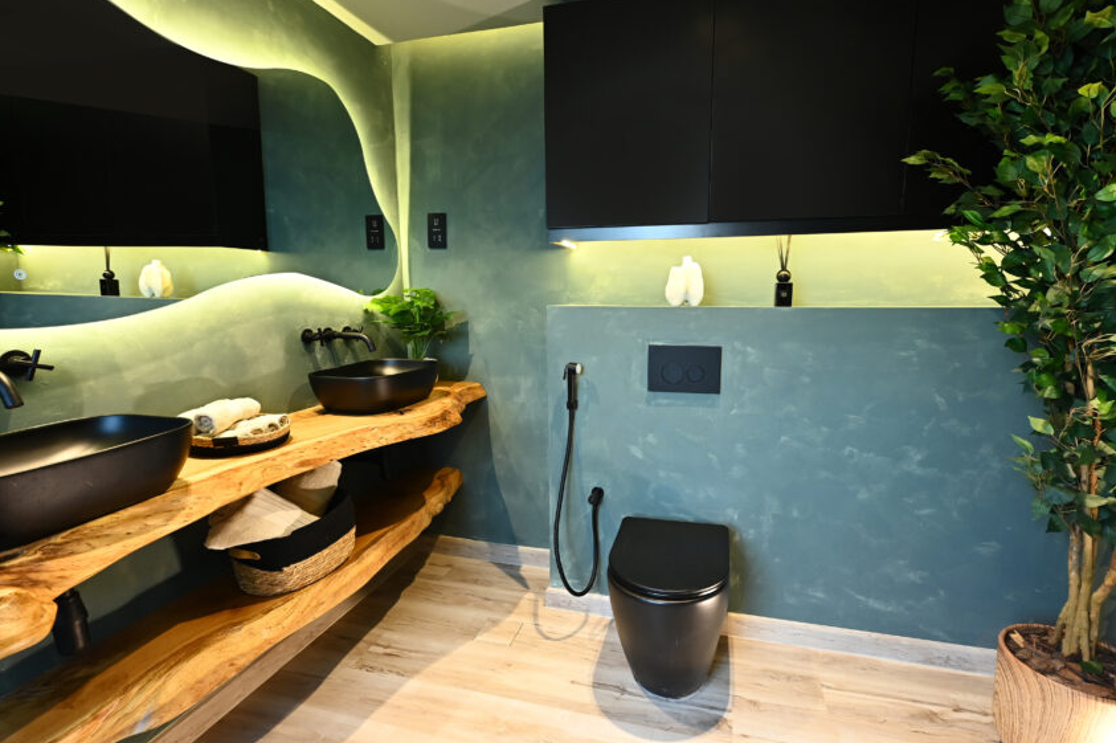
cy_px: 369
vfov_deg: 70.4
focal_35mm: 17
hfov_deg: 93.3
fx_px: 527
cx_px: 580
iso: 1000
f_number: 5.6
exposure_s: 1/40
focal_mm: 14
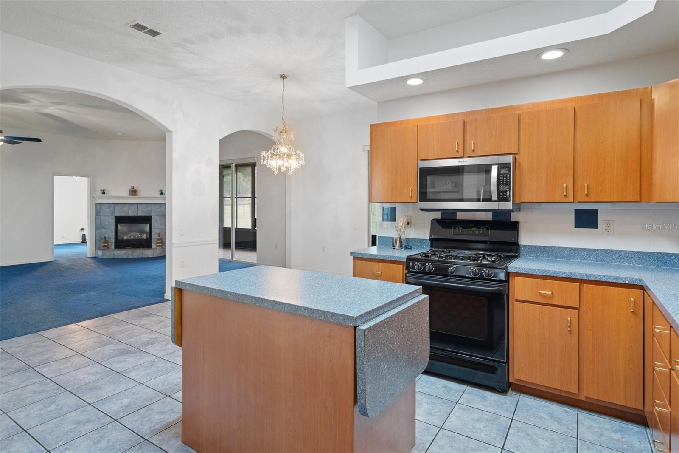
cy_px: 226
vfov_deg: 64.5
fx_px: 358
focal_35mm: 19
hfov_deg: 86.9
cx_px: 340
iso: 640
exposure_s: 1.6
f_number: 8
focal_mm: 19
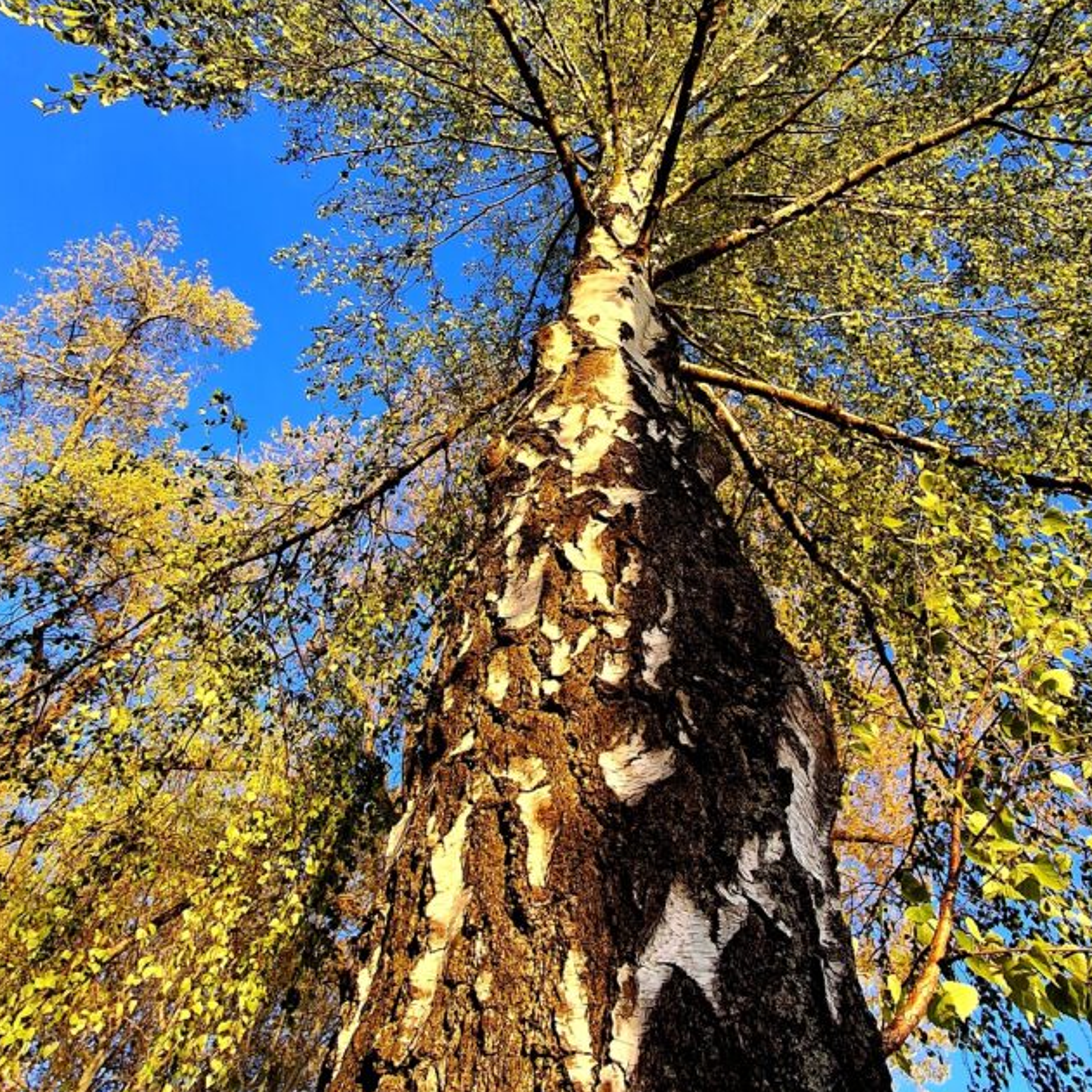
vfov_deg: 66.3
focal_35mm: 23
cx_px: 588
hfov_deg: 67.2
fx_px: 821
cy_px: 414
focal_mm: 1.64
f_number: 2.2
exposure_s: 1/208
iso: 40
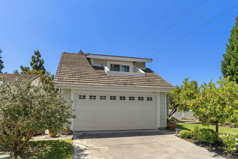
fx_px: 152
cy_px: 80
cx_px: 119
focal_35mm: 23
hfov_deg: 76.1
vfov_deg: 55.1
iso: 500
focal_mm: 23
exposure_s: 1/1250
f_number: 8
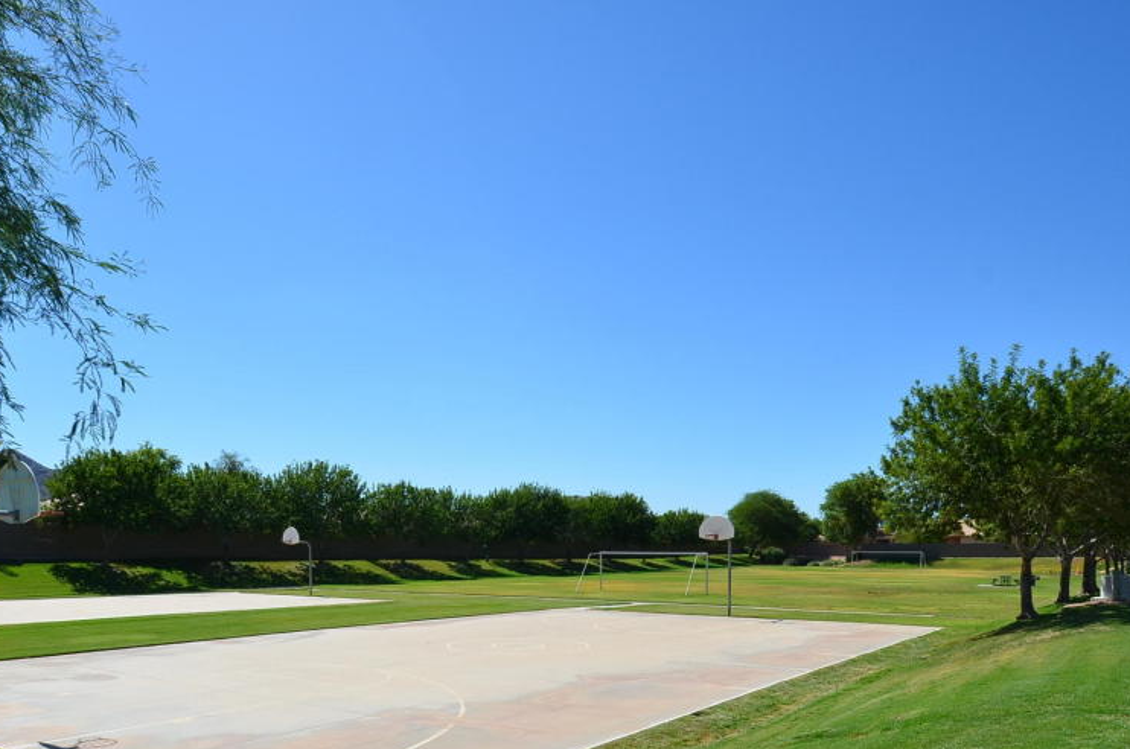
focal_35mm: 26
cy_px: 571
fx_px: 808
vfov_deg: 47.7
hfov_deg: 69.8
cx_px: 520
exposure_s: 1/400
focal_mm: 11
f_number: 11
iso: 200
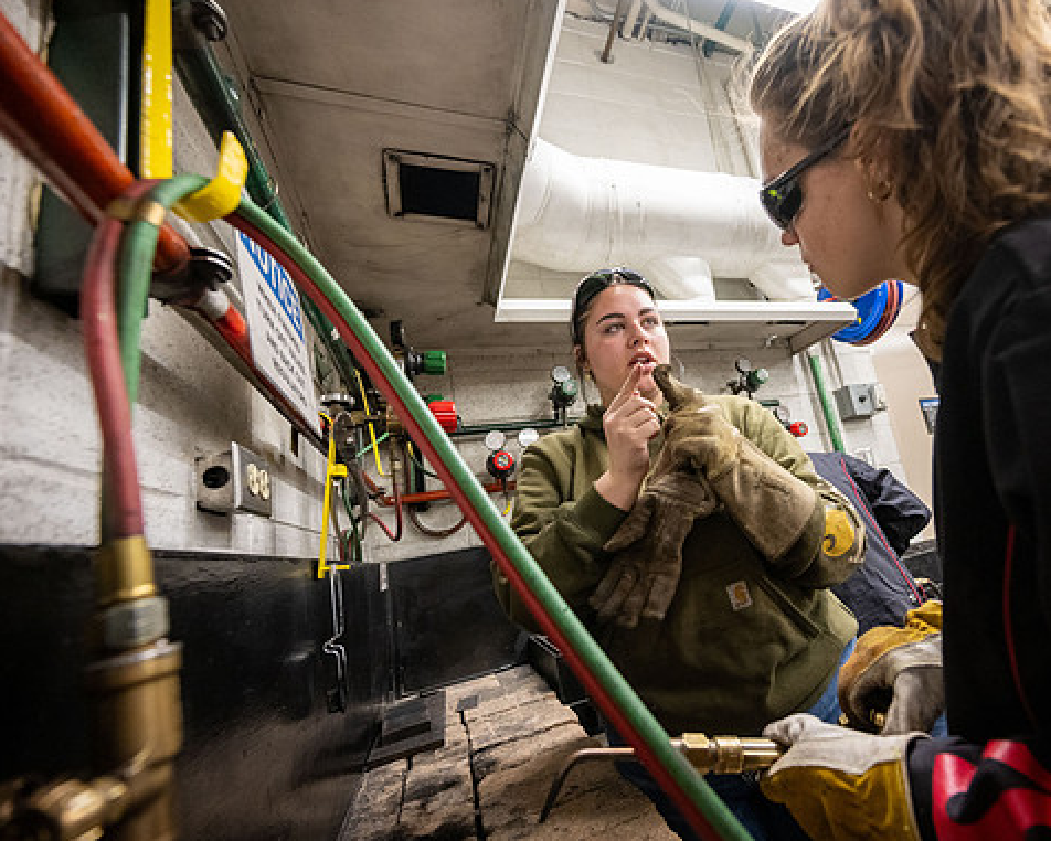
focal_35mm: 16
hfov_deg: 91.8
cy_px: 423
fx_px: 498
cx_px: 636
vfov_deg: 80.4
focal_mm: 14
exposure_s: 1/125
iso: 2500
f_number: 4
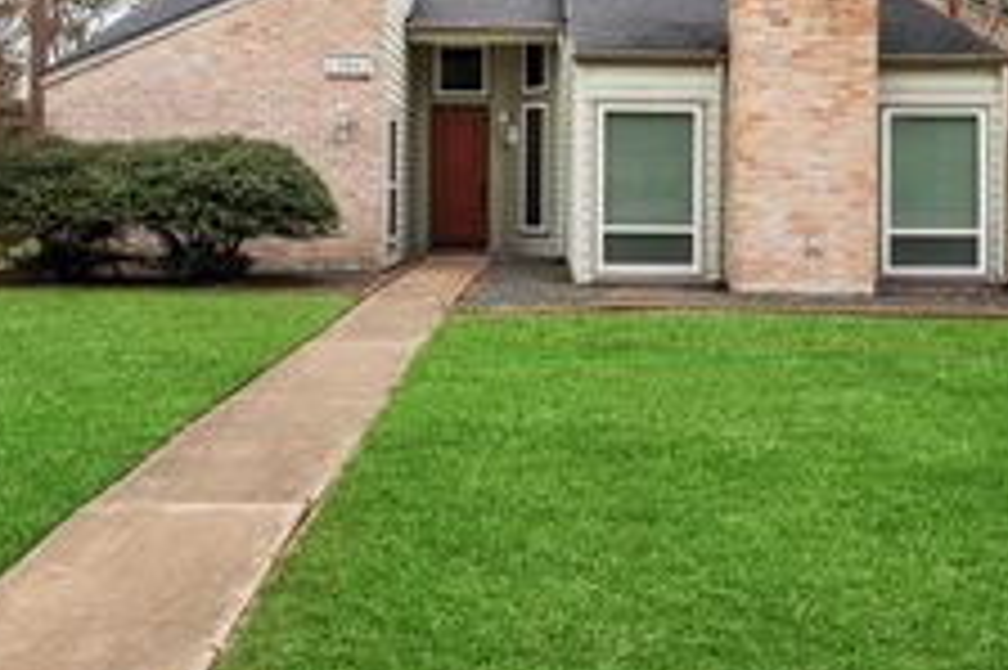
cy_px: 191
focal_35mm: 38
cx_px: 549
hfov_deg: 50.7
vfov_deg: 34.5
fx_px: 1063
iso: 100
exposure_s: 1/160
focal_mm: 17
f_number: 8
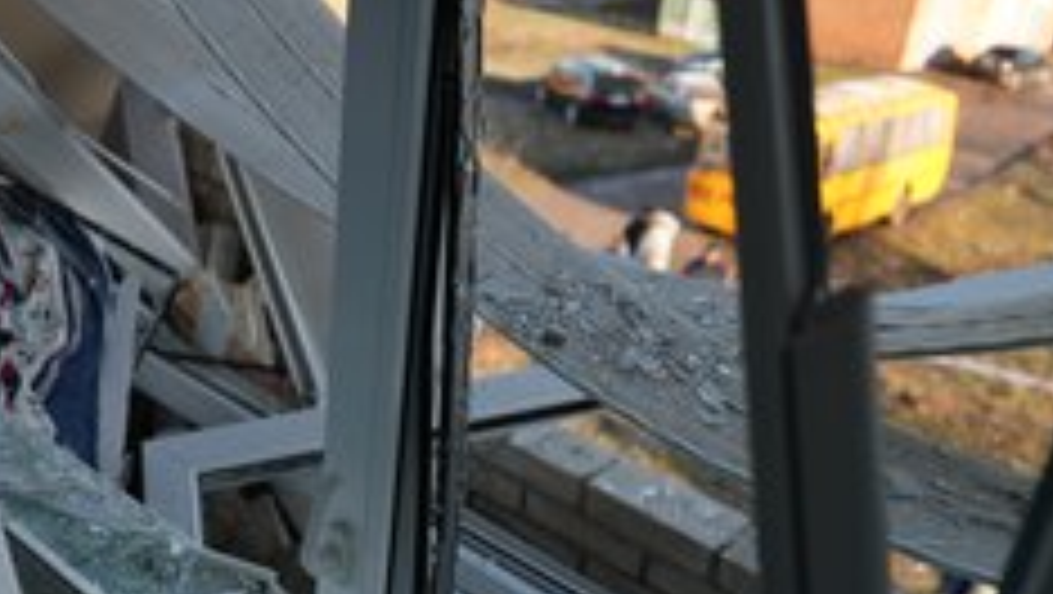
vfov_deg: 27.7
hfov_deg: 45.8
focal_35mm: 43
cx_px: 274
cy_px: 376
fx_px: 1201
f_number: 2.8
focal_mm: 24
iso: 200
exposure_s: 1/160
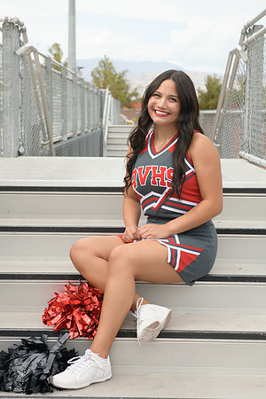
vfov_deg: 28.8
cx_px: 133
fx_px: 776
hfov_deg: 19.5
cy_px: 200
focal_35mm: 70
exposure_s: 1/1250
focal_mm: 70
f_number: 5.6
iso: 800
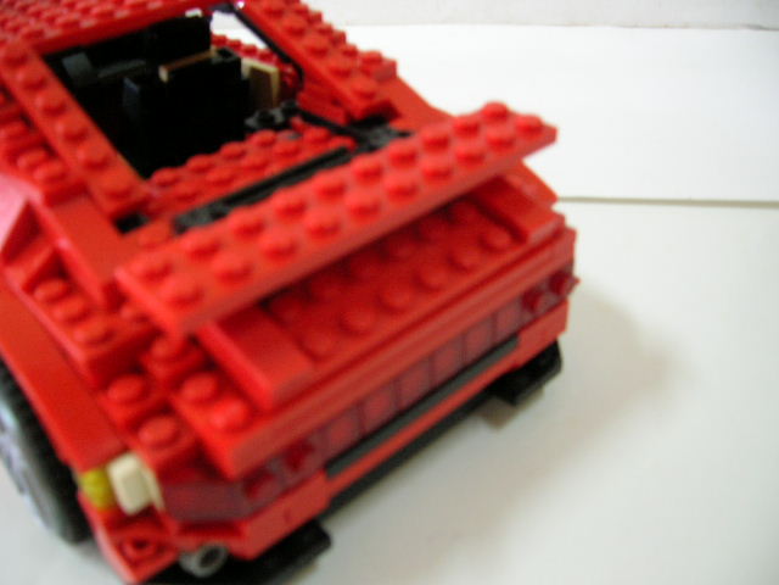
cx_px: 390
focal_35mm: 34
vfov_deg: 41.8
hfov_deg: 54.0
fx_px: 765
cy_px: 292
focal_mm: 5.7
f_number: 2.9
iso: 100
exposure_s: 1/3.5
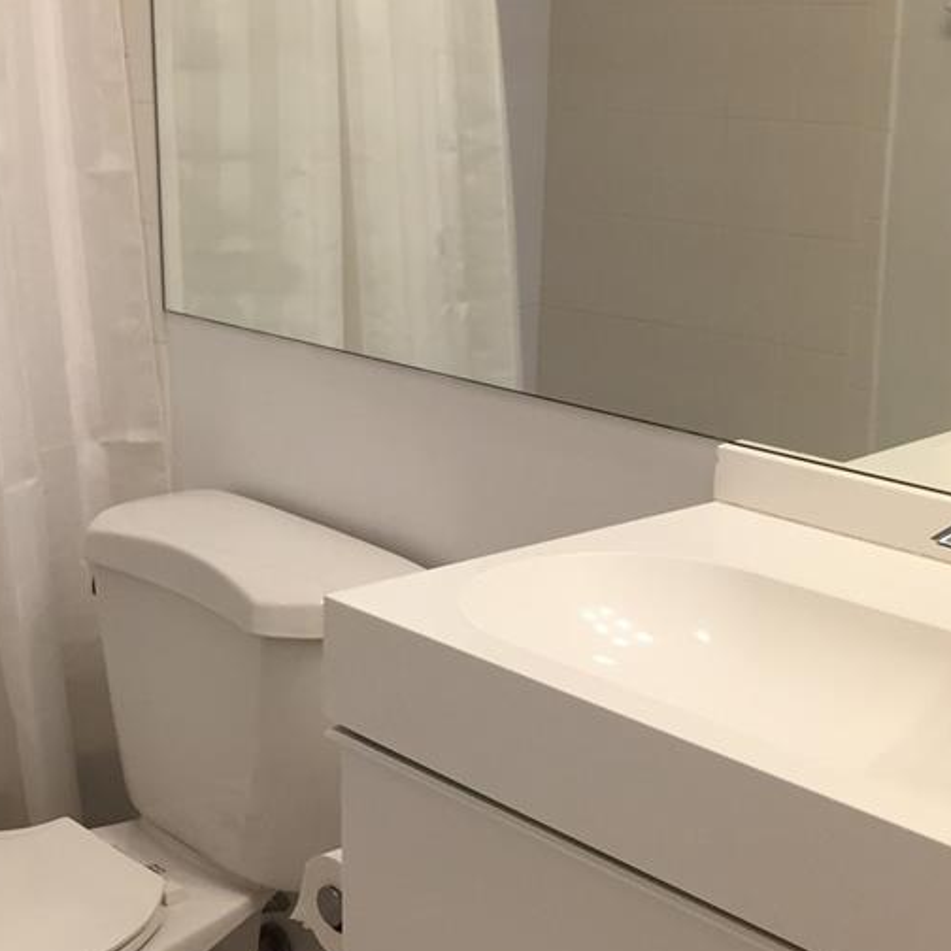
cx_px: 340
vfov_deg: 28.2
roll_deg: +1.5
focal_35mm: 61
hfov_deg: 28.0
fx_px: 1896
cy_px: 481
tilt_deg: -14.1
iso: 32
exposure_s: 1/40
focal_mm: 4.15
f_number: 2.2
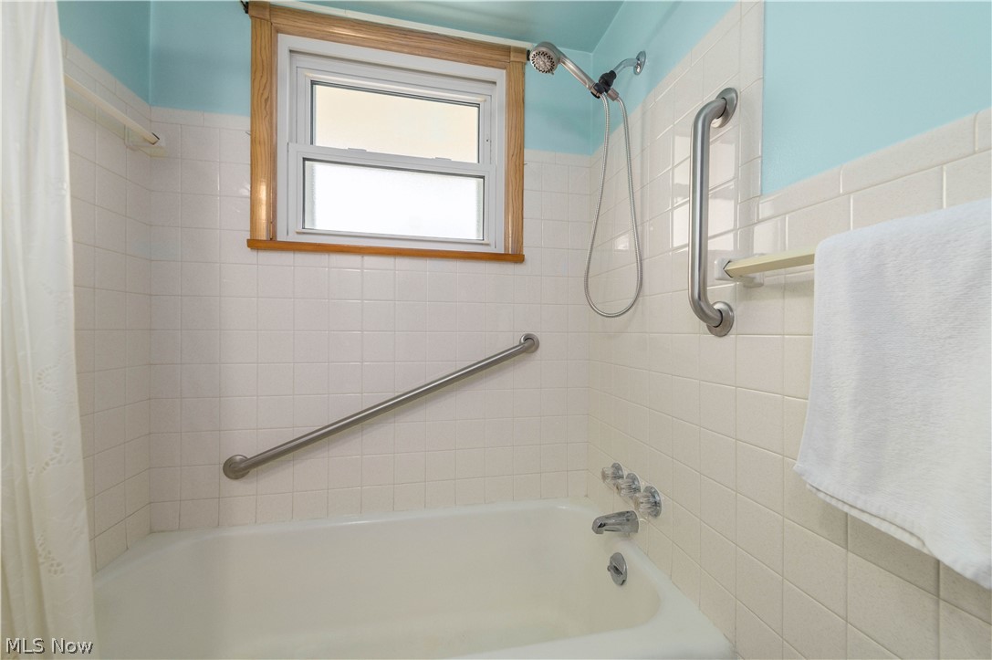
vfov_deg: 81.1
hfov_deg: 104.3
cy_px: 330
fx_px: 385
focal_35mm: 14
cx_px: 496
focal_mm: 14
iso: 320
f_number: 8
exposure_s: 1/60
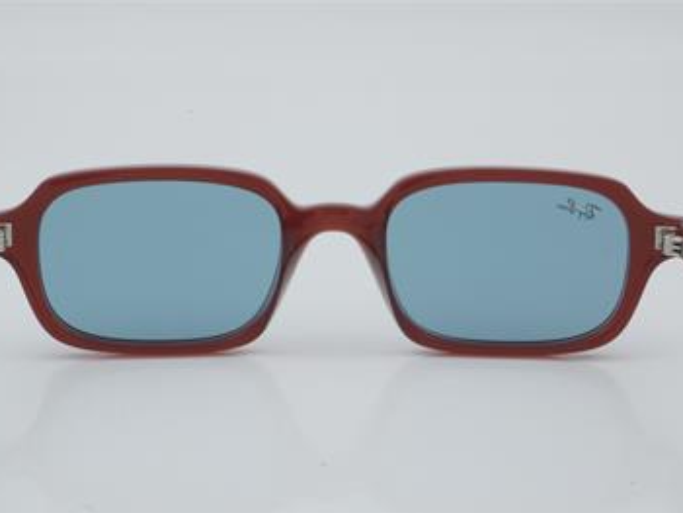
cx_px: 334
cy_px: 257
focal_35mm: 91
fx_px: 1788
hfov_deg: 21.6
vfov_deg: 16.3
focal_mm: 55
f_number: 29
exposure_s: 1/4
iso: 100
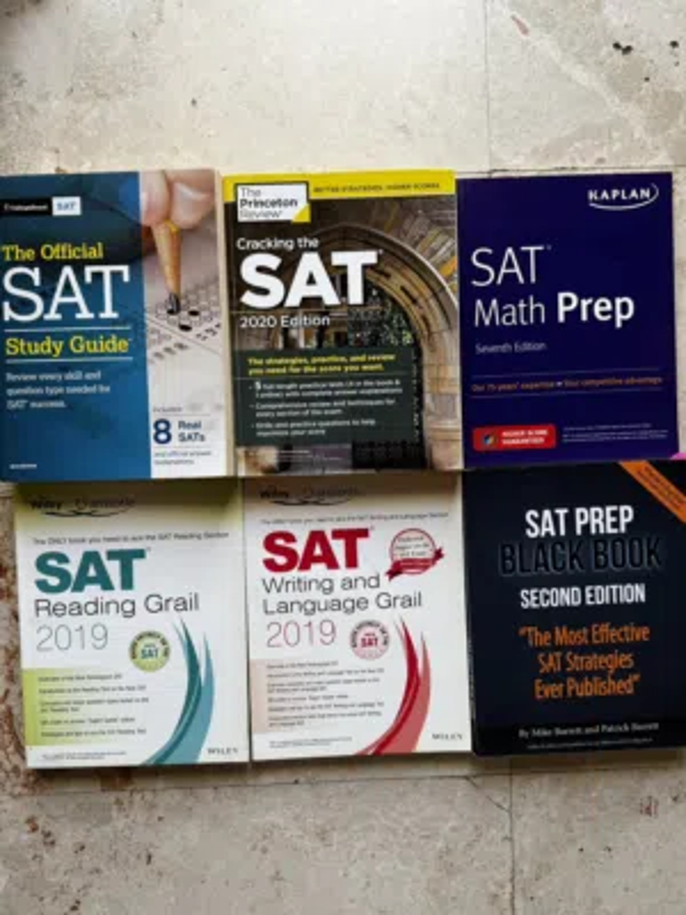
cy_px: 458
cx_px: 343
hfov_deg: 56.8
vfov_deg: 71.6
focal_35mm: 24
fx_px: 634
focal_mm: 6.76
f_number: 1.78
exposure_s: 1/121
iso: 100
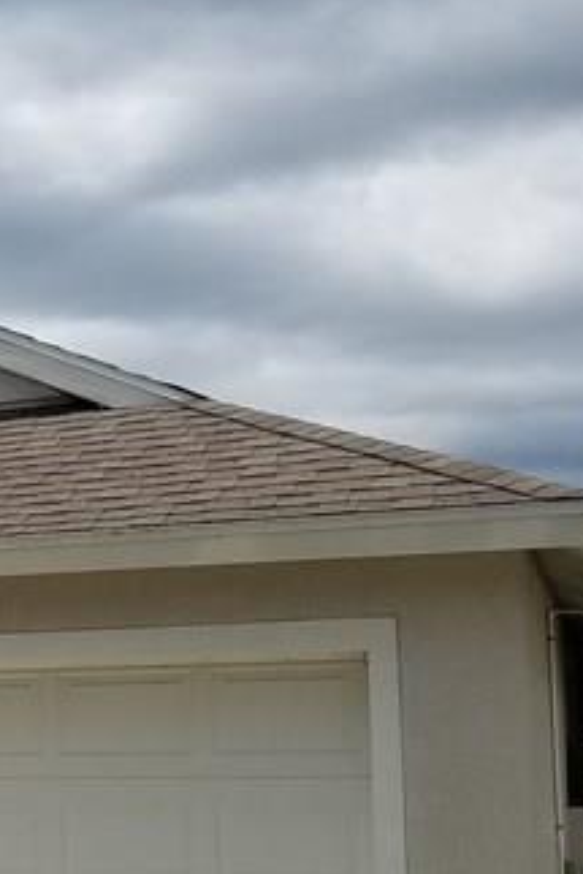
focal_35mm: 86
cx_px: -569
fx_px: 2087
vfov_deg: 23.5
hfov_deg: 13.6
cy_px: 575
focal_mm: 4.2
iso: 50
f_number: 1.7
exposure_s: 1/5696
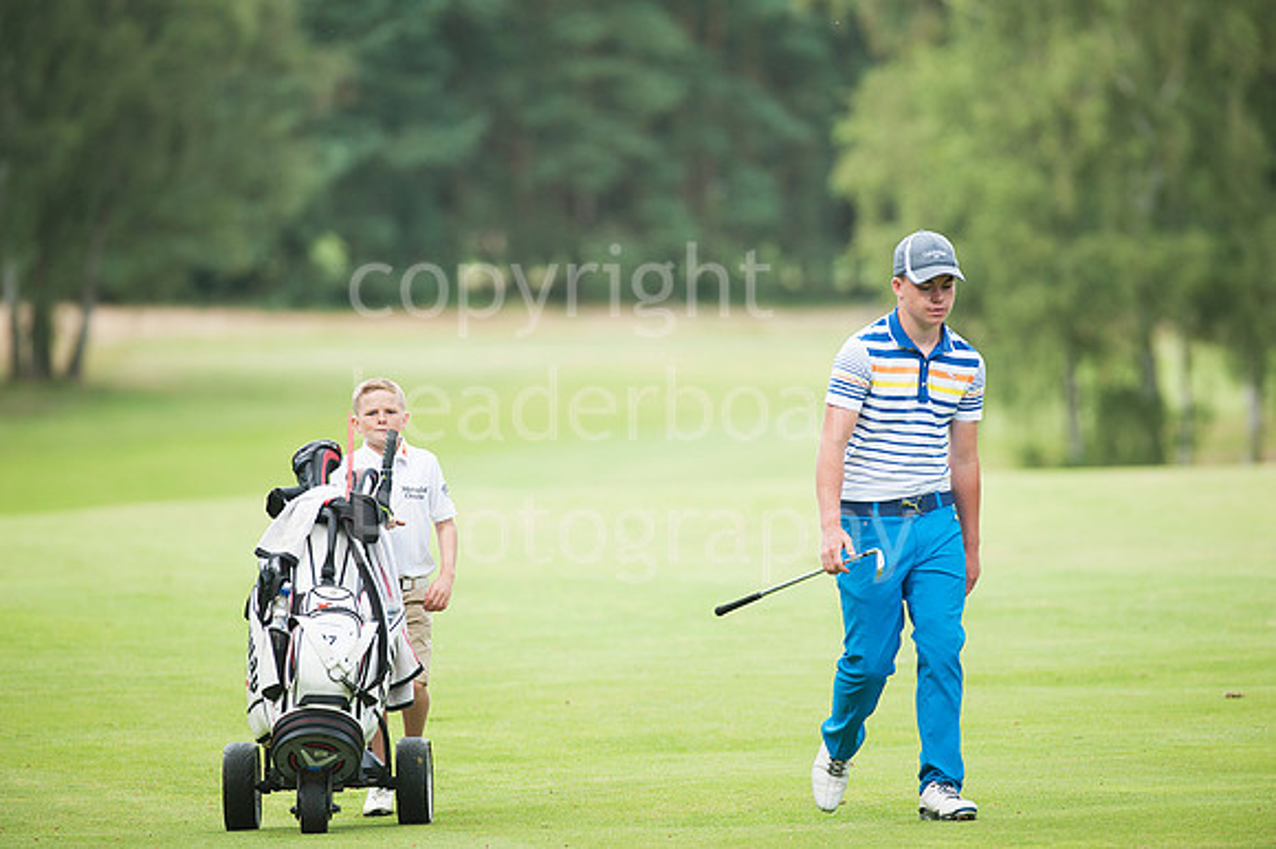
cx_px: 638
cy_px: 424
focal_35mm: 300
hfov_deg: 6.9
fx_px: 10627
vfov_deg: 4.6
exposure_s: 1/1000
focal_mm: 300
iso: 400
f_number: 5
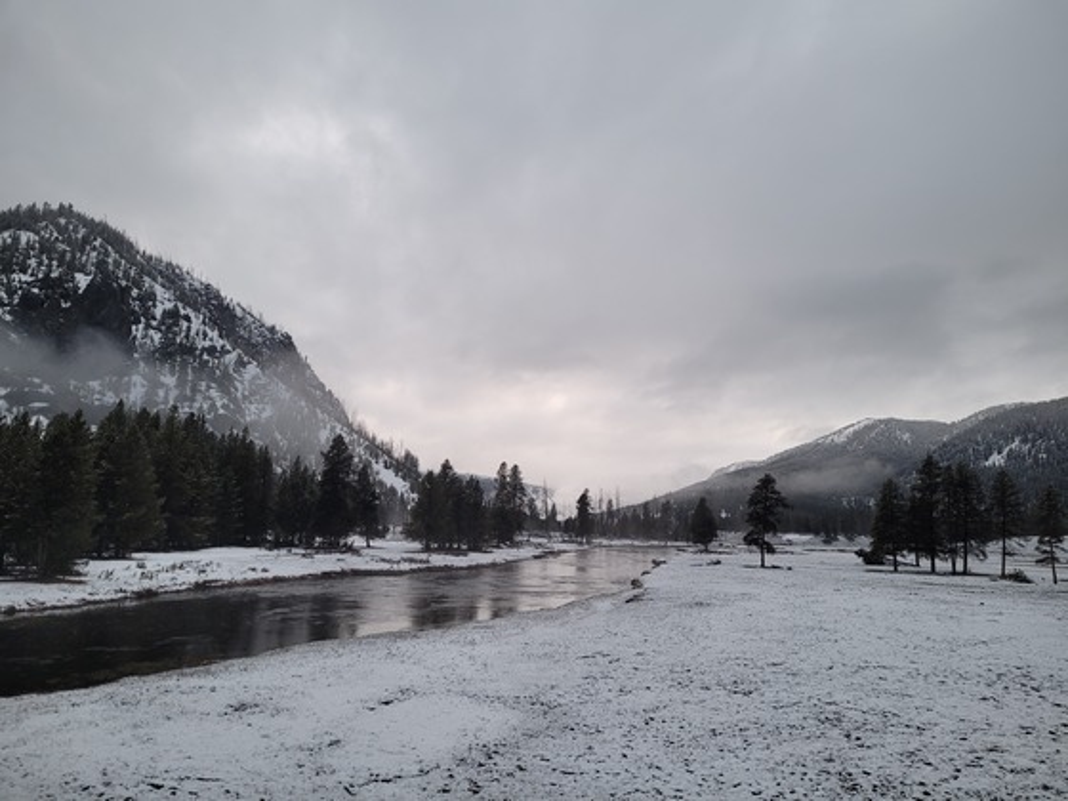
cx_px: 534
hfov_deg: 67.3
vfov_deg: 53.1
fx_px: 802
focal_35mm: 26
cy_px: 400
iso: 125
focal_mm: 5.4
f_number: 1.8
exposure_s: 1/120
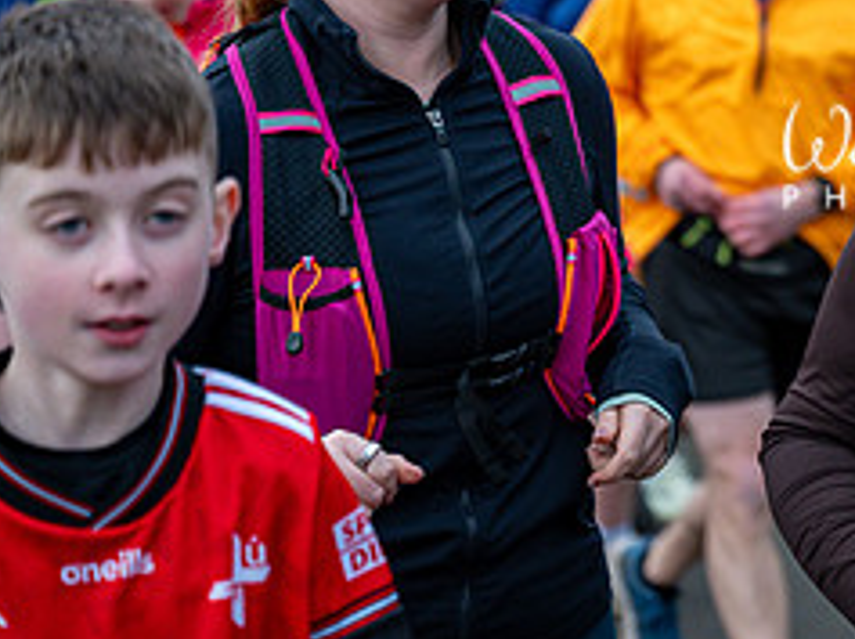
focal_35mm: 165
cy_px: 85
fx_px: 4069
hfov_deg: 11.8
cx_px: 1017
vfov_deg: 8.9
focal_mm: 70
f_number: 2.8
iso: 500
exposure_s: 1/1250
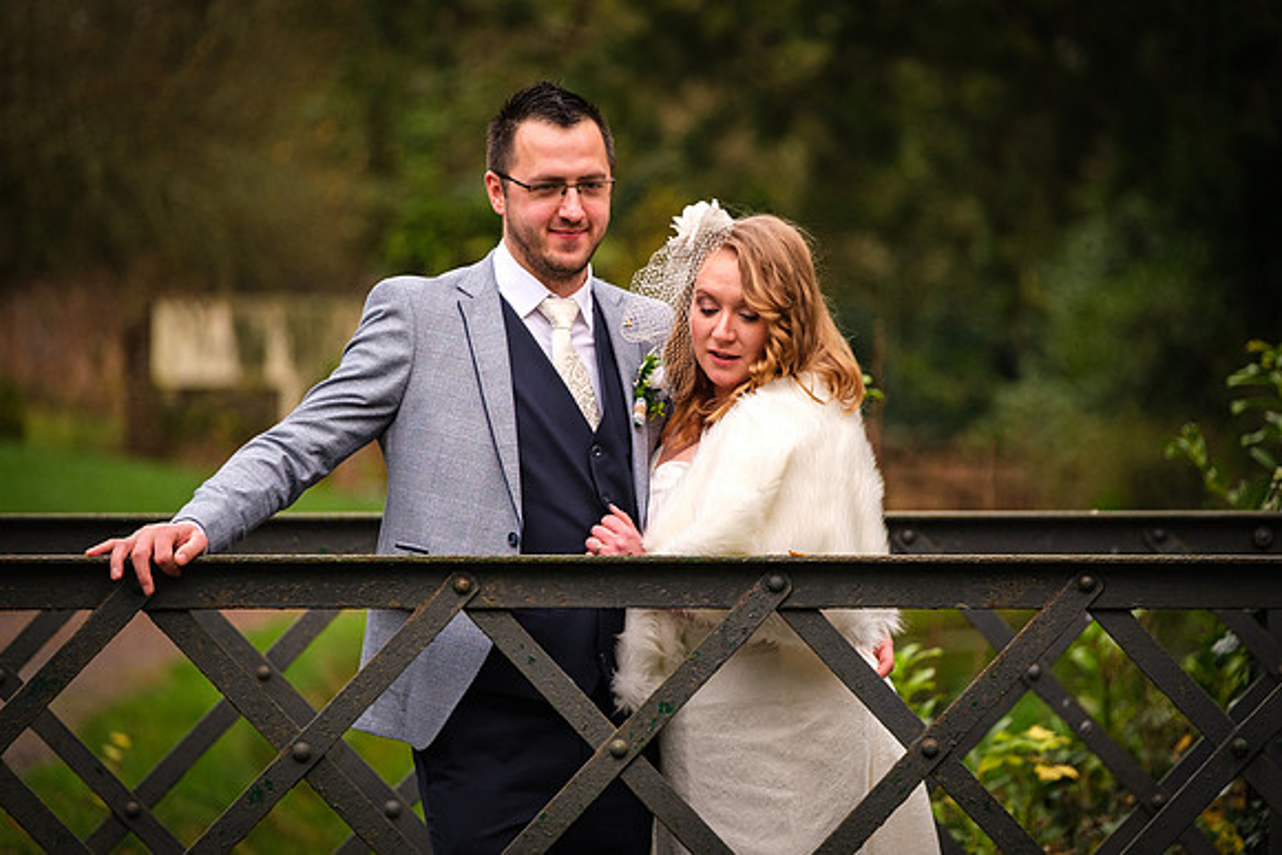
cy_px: 428
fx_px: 7299
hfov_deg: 10.0
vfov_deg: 6.7
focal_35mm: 205
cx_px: 641
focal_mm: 129.2
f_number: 2.8
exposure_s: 1/160
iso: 1000
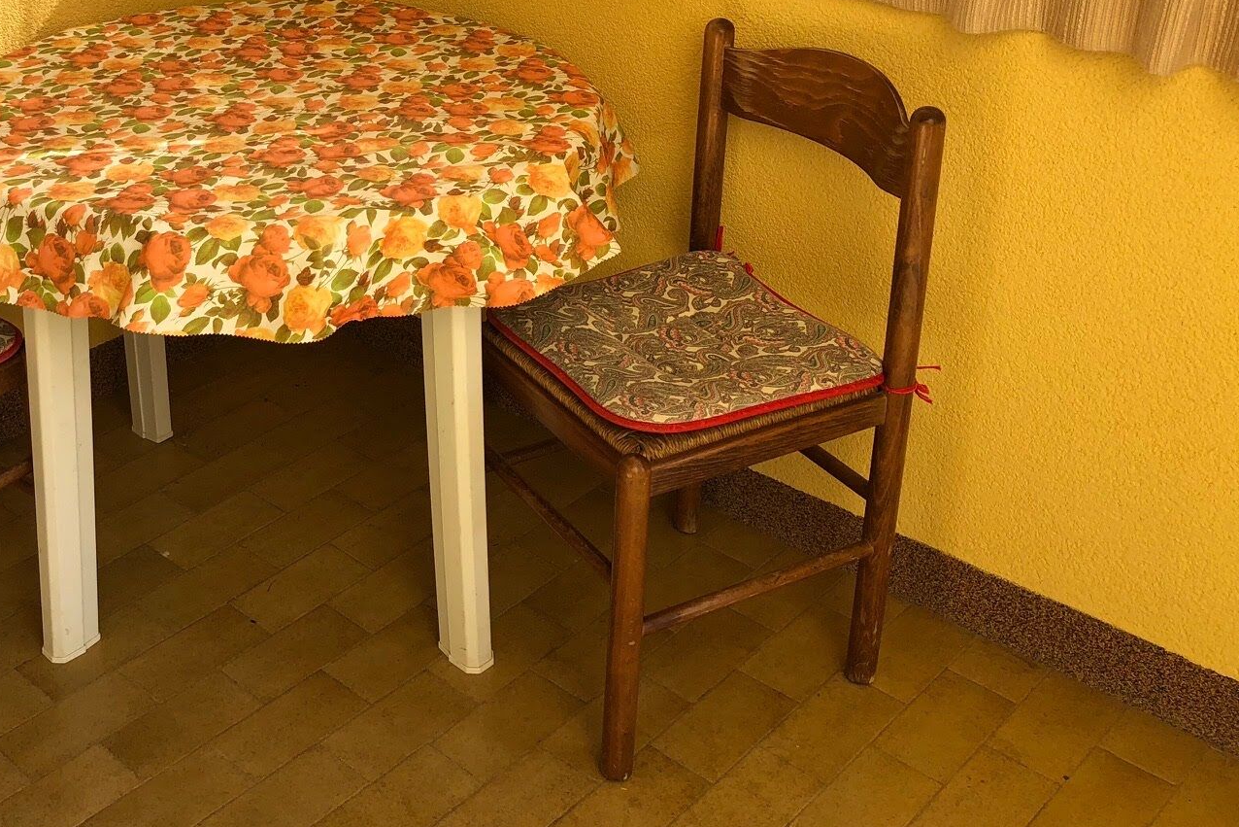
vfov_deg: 28.7
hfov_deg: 41.7
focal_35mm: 46
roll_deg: +2.4
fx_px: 1583
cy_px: 186
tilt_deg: -24.8
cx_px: 345
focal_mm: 3.99
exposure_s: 1/304
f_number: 1.8
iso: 20
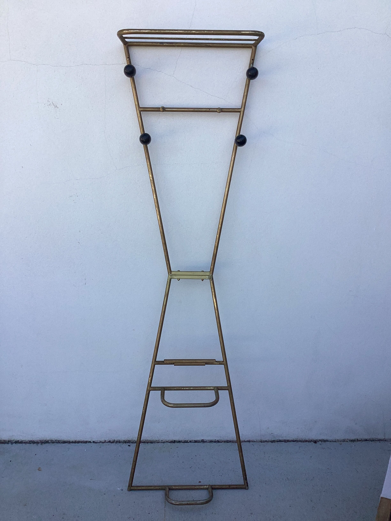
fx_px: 467
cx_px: 196
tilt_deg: -16.4
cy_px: 260
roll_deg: -1.6
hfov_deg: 45.4
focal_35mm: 31
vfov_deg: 58.4
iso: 25
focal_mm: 3.3
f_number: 2.4
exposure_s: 1/590
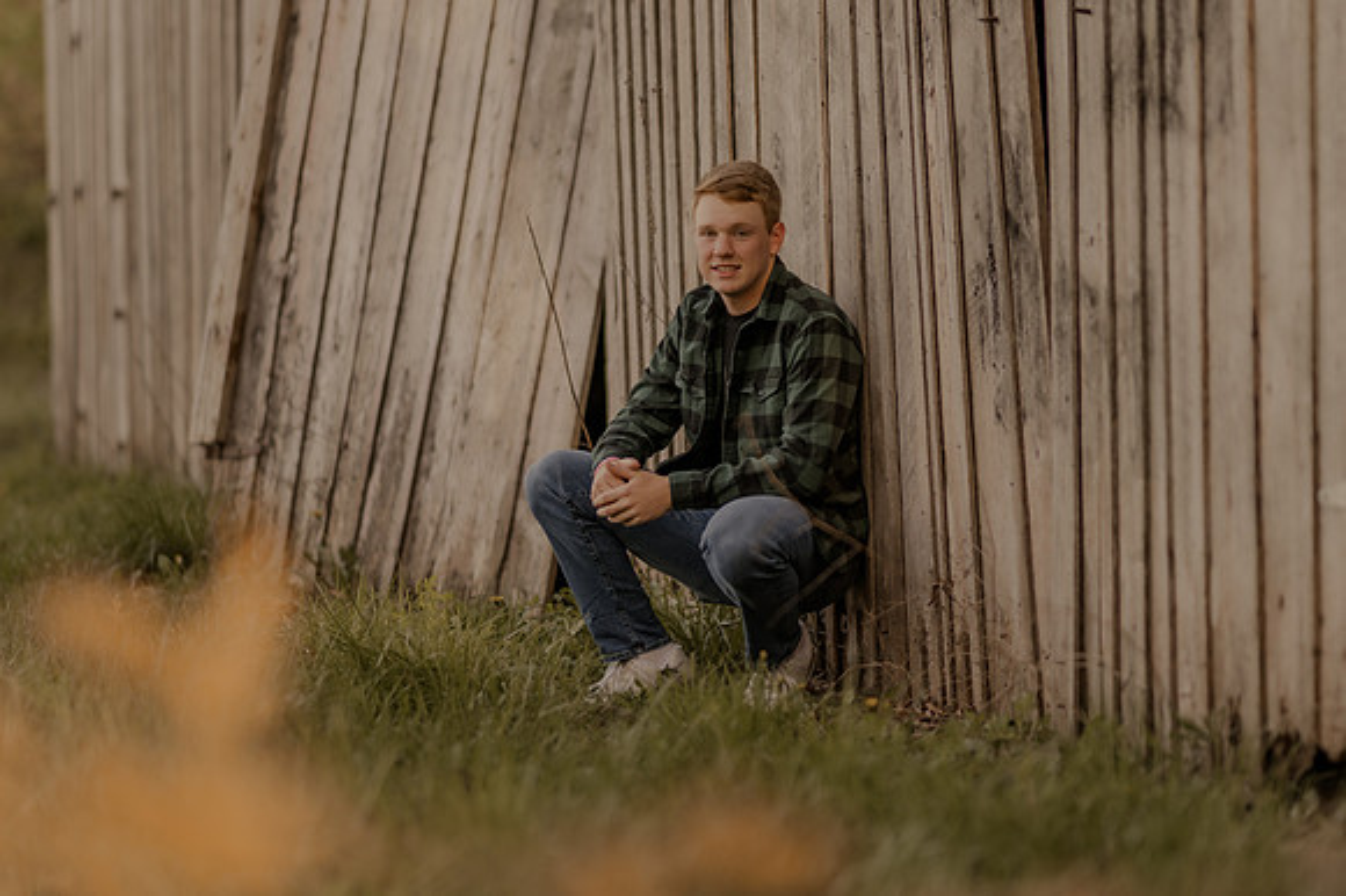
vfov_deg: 10.8
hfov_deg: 16.1
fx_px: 4746
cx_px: 673
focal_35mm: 127
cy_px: 448
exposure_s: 1/1000
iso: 250
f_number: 1.4
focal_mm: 85
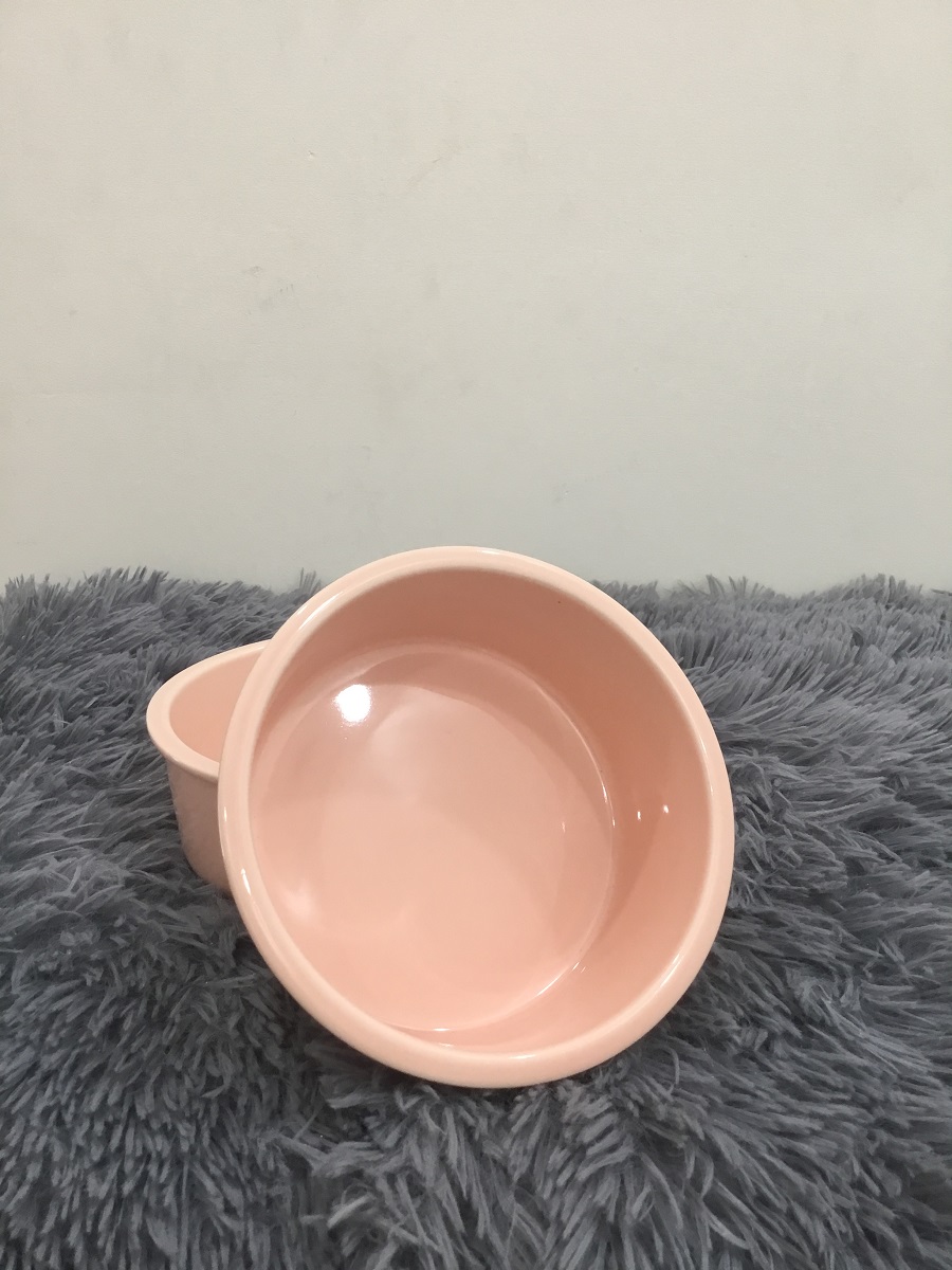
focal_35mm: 31
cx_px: 476
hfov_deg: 45.4
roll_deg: +0.0
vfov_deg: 58.4
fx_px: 1137
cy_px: 635
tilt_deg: -18.1
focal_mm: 3.3
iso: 64
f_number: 2.4
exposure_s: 1/33
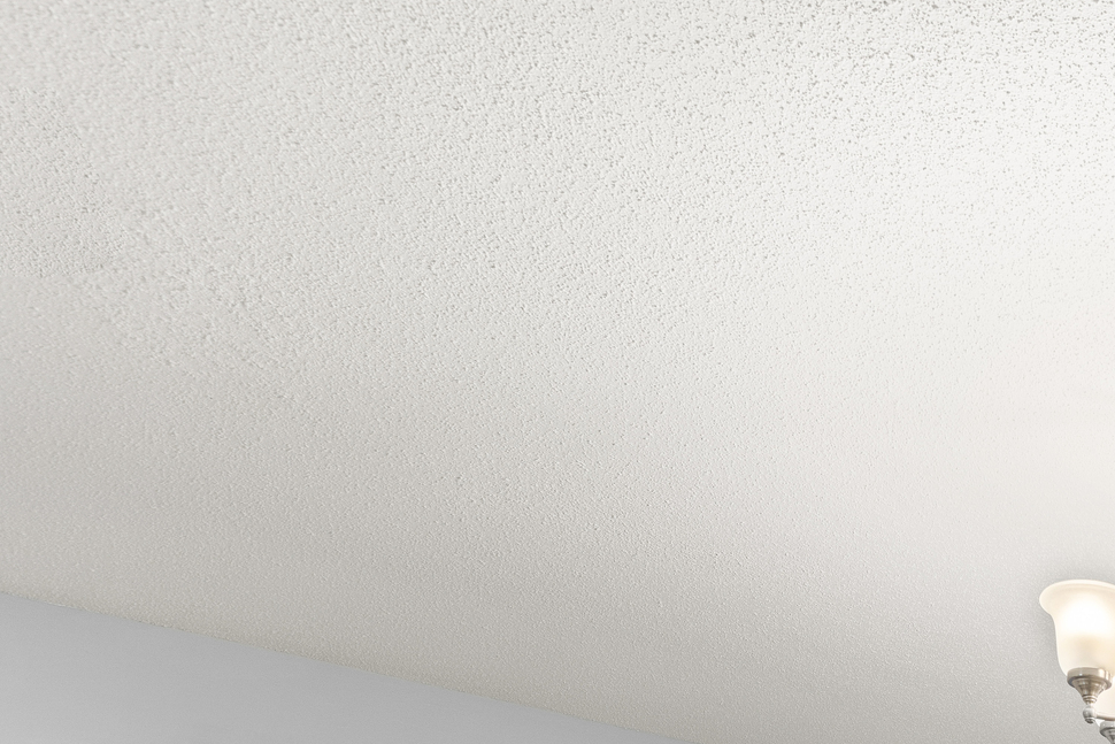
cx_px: 1344
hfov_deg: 37.8
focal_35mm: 38
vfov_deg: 26.1
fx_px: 1177
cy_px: 1105
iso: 320
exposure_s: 1/6
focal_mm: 12
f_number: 7.1
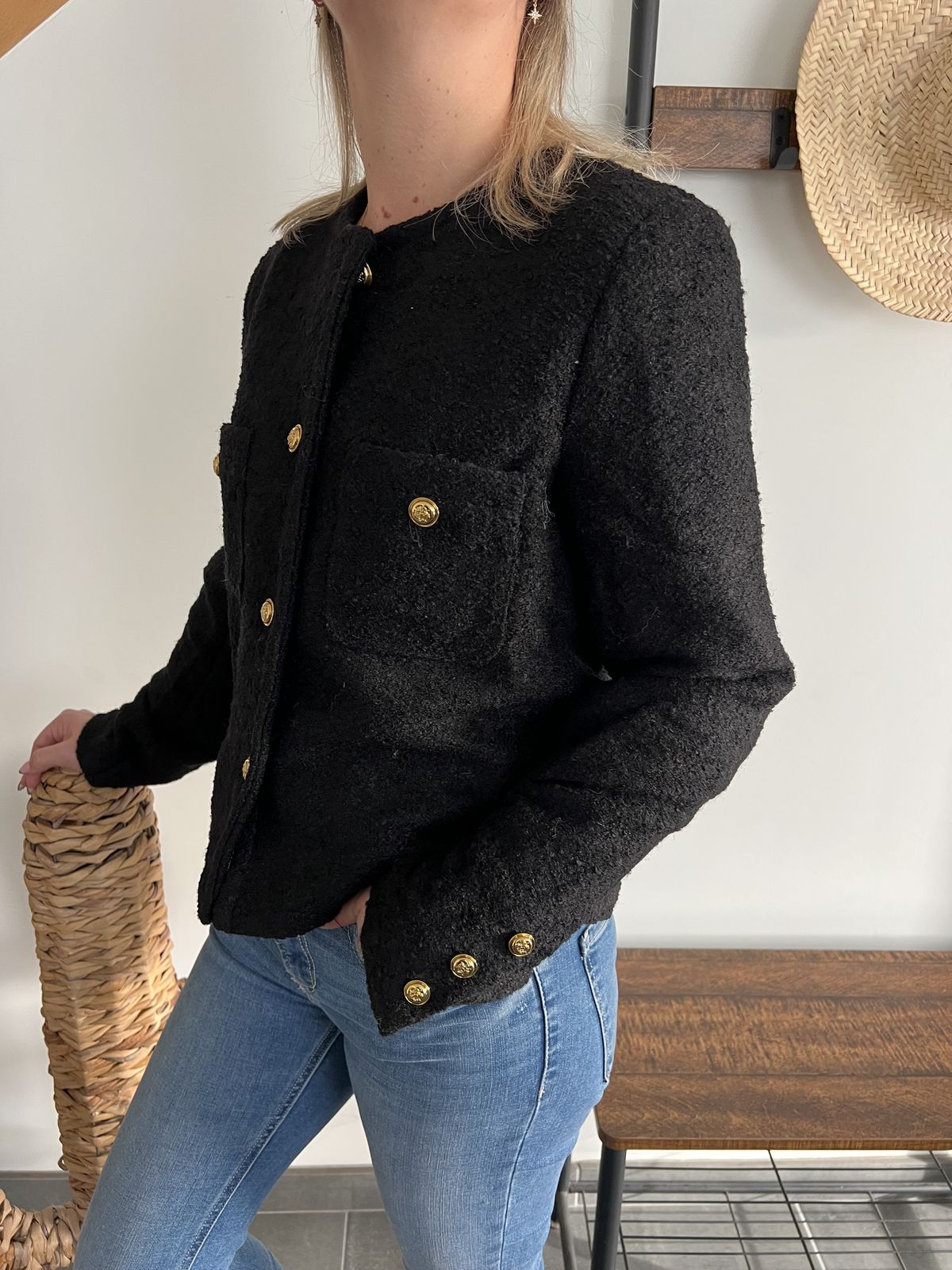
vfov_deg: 67.3
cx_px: 476
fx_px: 953
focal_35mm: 26
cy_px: 635
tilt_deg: -18.5
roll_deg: -1.6
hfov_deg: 53.1
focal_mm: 5.7
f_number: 1.5
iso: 125
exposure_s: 1/66
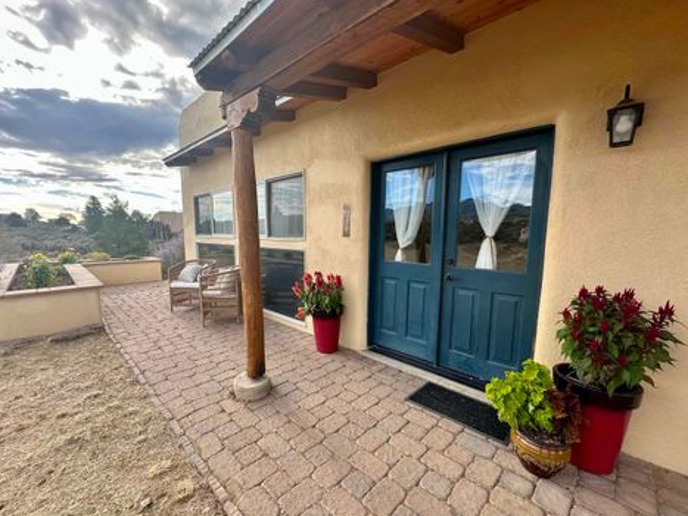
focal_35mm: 15
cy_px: 269
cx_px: 327
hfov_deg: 98.1
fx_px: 298
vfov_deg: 81.7
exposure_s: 1/430
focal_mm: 2.22
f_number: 2.2
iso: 40
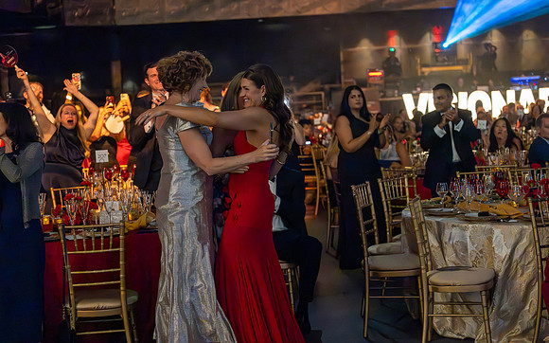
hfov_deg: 32.7
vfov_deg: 20.7
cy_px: 166
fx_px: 936
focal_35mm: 63
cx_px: 275
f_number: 3.2
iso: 25600
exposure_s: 1/400
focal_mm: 60
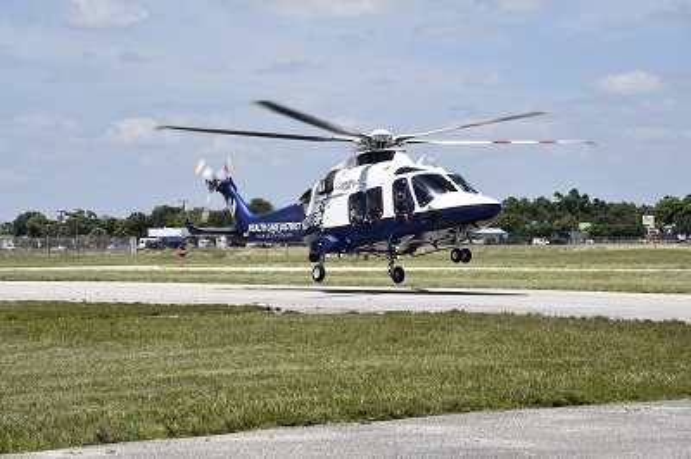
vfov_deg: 11.4
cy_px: 230
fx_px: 2301
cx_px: 346
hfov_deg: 17.1
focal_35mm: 120
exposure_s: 1/400
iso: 200
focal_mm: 120
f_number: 10
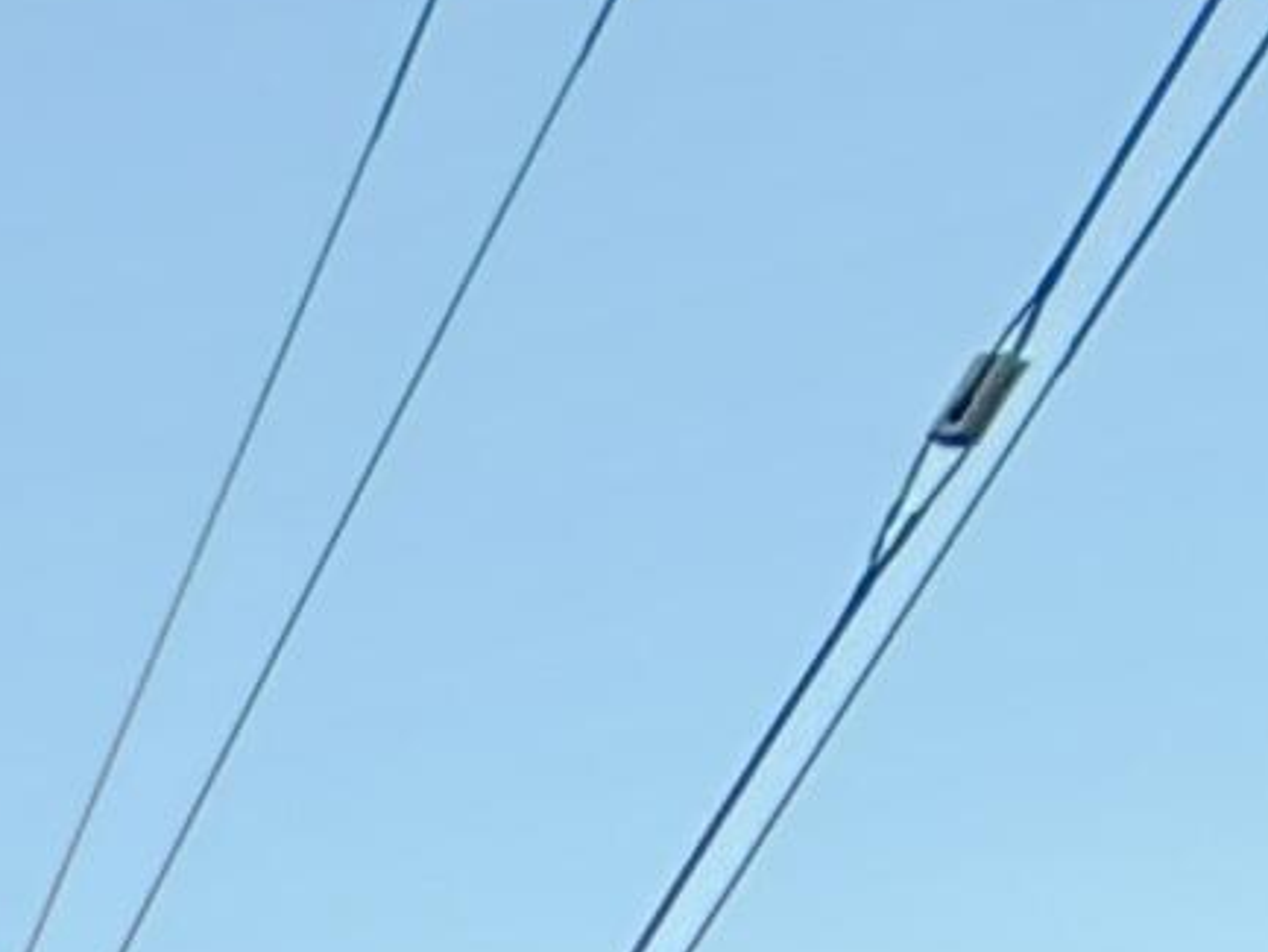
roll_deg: +0.8
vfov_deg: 10.2
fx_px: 3554
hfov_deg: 11.9
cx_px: -2401
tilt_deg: -5.6
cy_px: 3017
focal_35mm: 97
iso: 64
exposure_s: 1/114
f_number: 2.2
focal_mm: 2.22
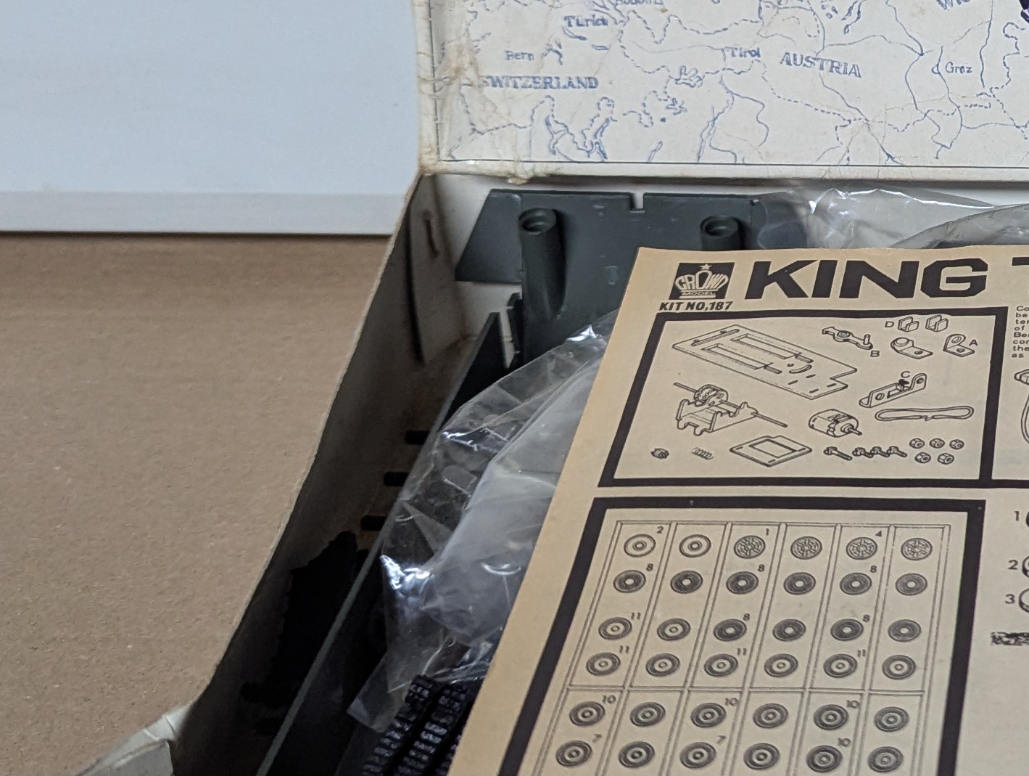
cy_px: 77
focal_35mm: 69
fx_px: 2054
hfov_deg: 25.9
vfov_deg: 20.9
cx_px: 1142
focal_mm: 6.81
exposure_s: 1/100
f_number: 1.85
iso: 439
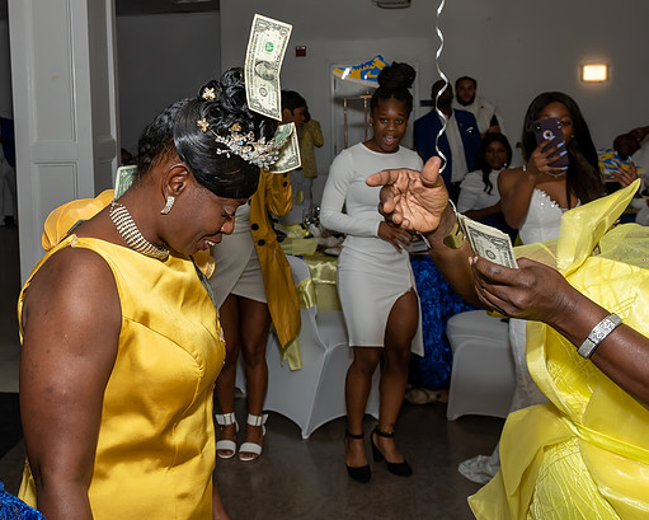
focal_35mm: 46
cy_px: 180
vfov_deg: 32.5
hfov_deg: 39.7
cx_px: 205
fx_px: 884
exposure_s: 1/250
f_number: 6.3
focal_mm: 20
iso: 500
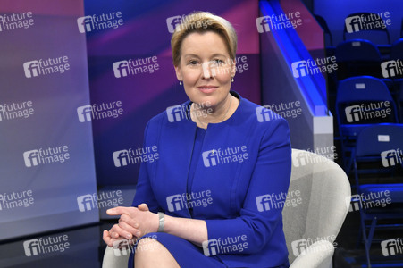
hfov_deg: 35.7
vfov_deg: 24.2
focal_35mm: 56
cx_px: 202
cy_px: 134
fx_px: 626
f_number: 6.3
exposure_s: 1/200
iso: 2500
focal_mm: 56
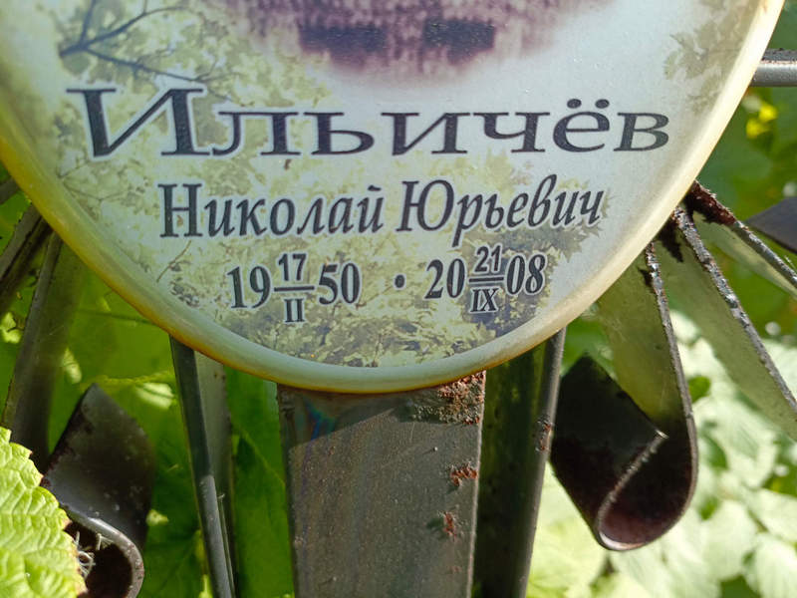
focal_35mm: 25
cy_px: 299
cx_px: 398
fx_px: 576
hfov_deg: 69.4
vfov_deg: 54.9
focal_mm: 4.76
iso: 112
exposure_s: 1/425
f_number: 1.69
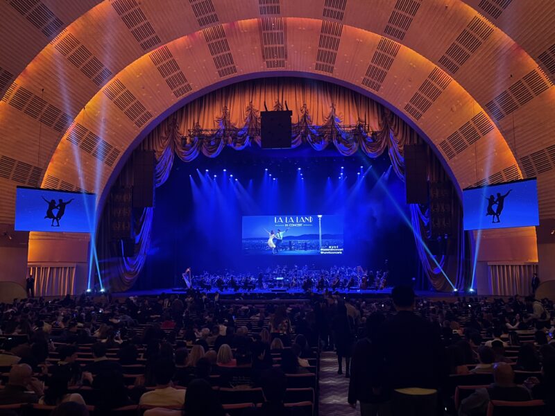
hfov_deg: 67.3
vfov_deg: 53.1
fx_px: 417
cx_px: 278
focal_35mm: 26
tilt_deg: +5.1
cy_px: 208
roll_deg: +0.3
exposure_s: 1/30
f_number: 1.5
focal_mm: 5.7
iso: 640
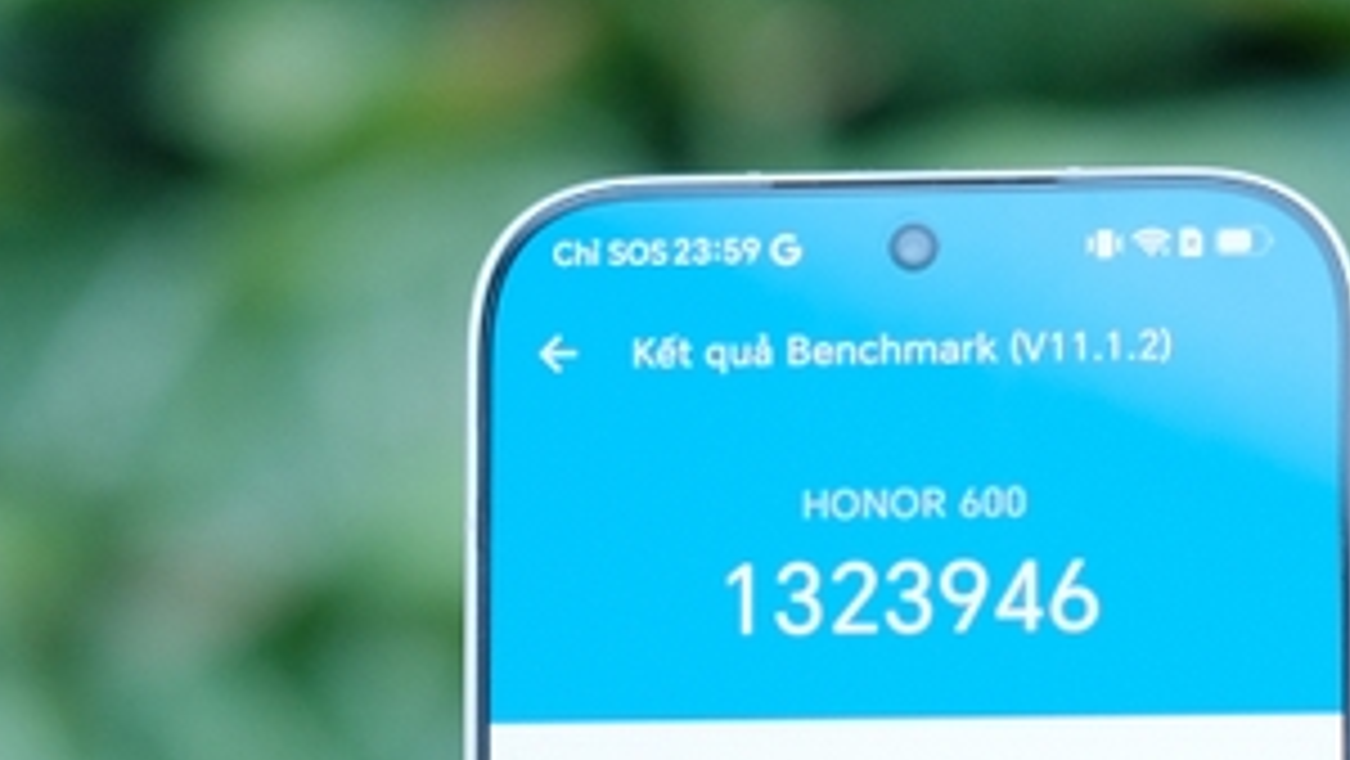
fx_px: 5300
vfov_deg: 8.1
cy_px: 1122
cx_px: 850
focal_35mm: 148
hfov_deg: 14.5
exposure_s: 1/500
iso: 640
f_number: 2
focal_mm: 35
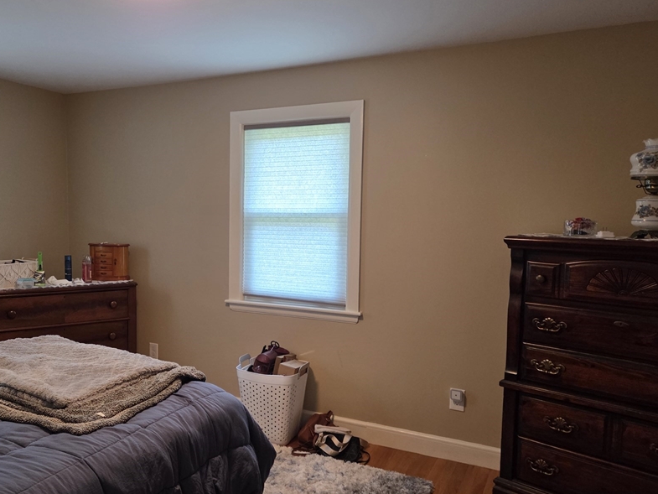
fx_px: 570
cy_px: 250
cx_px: 252
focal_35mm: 30
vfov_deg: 46.8
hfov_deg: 59.3
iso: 400
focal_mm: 5.4
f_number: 1.8
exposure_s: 1/120
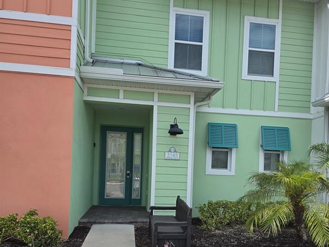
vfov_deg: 44.5
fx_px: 295
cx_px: 165
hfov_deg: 58.4
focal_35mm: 31
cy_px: 172
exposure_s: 1/643
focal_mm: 6.3
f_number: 1.7
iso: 12
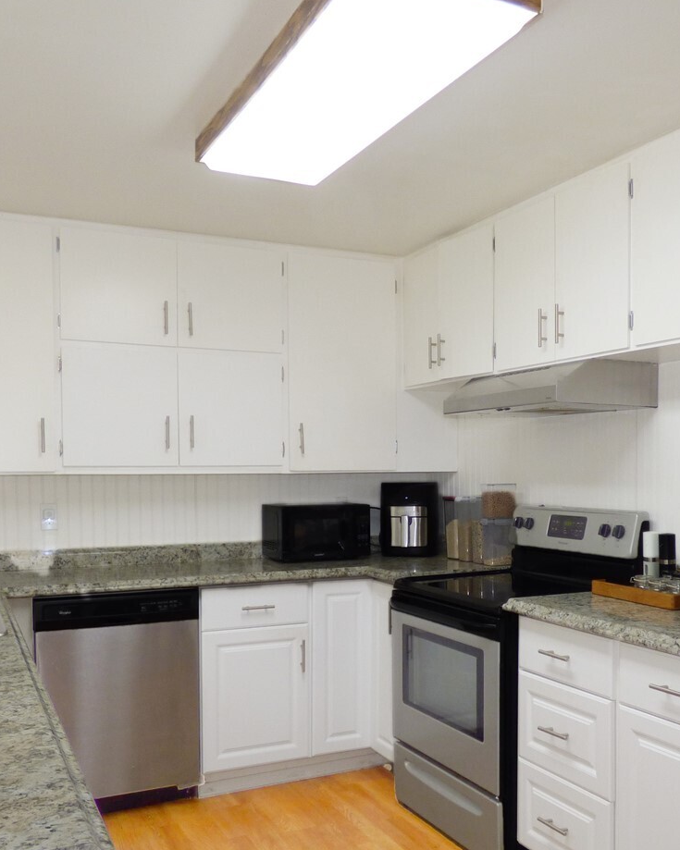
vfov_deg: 52.5
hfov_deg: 43.1
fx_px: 855
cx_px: 412
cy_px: 503
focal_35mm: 34
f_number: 2.8
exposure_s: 1/30
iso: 100
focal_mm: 3.58
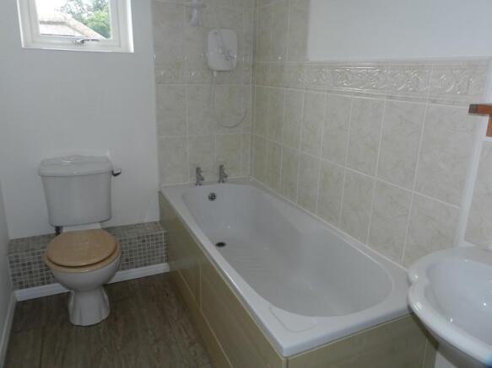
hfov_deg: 69.4
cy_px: 184
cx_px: 246
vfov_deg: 54.9
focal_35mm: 25
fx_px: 355
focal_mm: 4.5
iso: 200
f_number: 3.5
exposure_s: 1/30
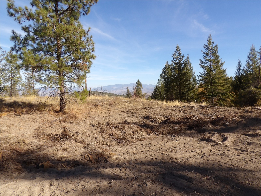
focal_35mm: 24
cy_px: 98
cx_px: 130
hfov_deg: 71.6
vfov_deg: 56.8
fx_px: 181
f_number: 5.6
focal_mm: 4.3
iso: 100
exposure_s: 1/312
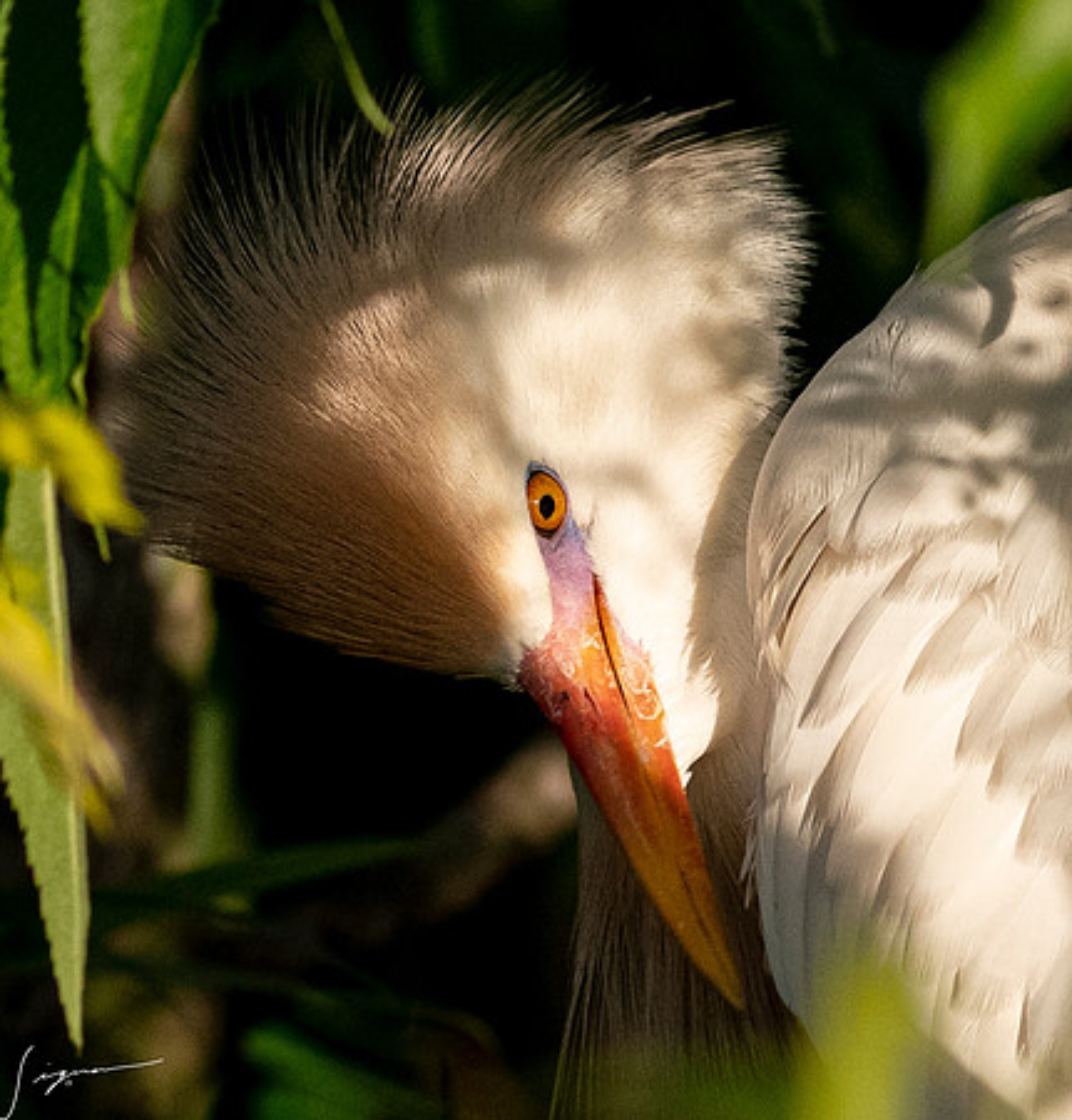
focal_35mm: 694
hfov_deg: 2.5
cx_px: 591
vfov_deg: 2.6
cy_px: 568
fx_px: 24860
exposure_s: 1/1000
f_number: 8
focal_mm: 135
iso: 800
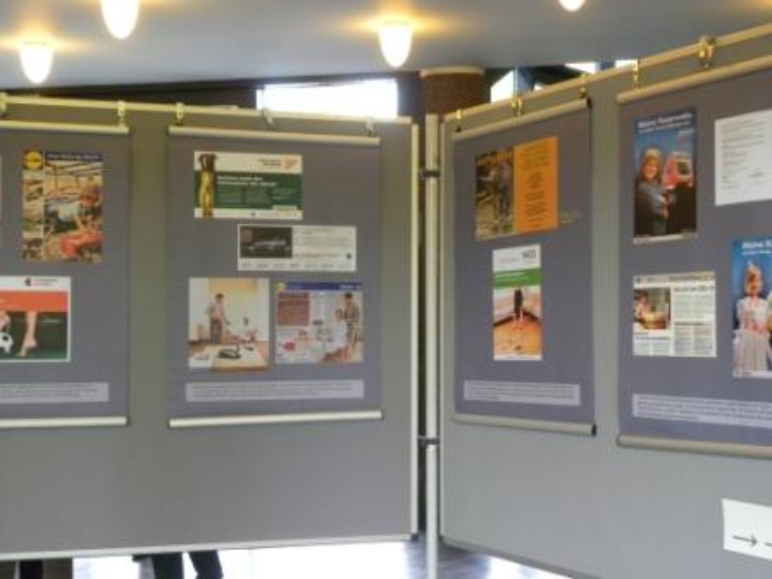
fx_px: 1294
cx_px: 386
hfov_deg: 33.2
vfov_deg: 25.2
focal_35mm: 58
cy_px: 290
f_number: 3.5
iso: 400
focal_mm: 10.3
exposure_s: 1/26.5
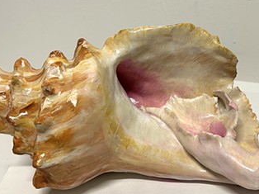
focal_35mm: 53
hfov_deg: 35.4
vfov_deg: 27.5
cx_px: 193
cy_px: 90
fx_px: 396
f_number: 1.5
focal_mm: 5.7
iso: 100
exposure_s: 1/60
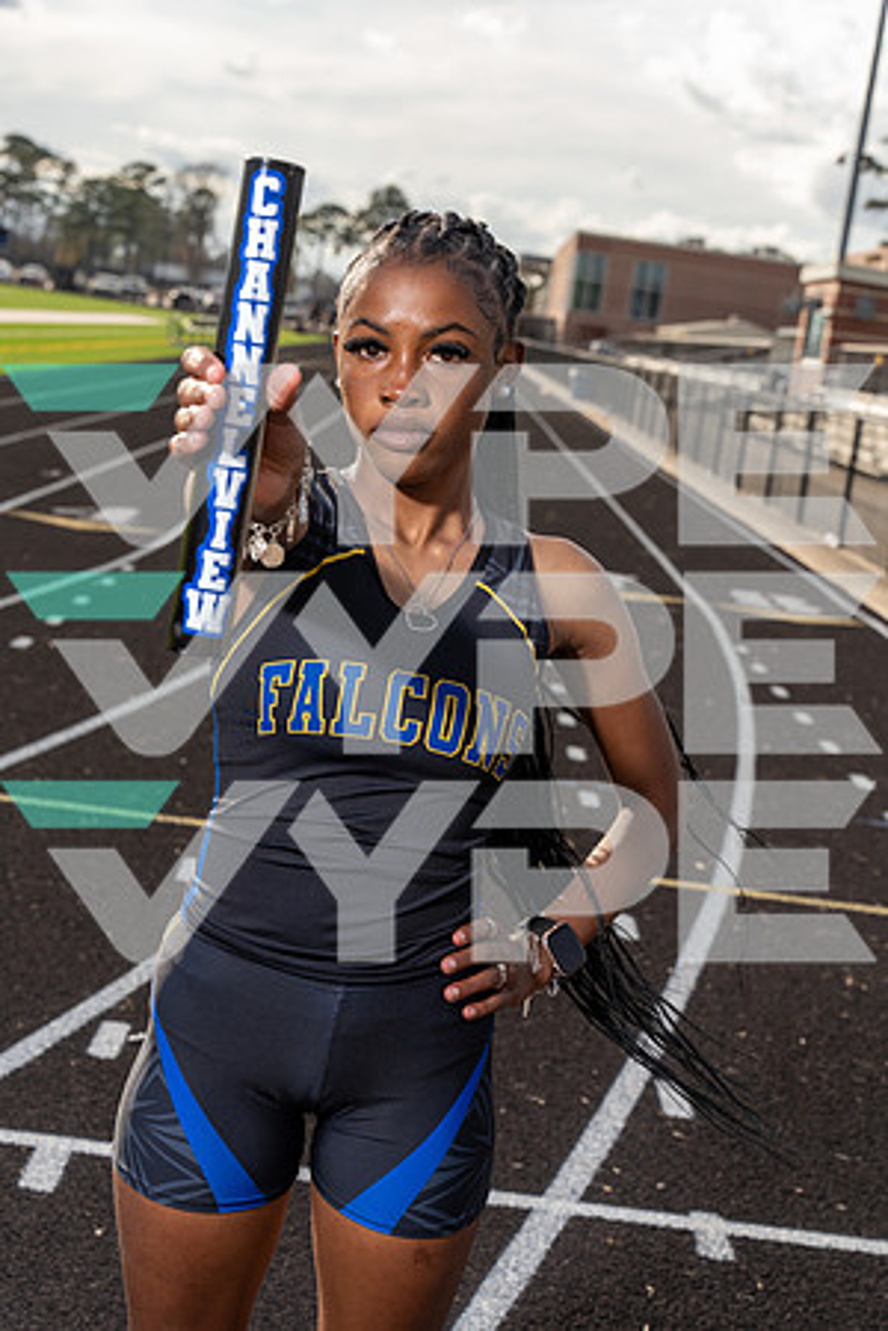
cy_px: 666
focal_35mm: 60
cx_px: 444
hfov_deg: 22.6
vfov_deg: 33.4
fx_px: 2220
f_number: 7.1
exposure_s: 1/250
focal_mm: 60
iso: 160
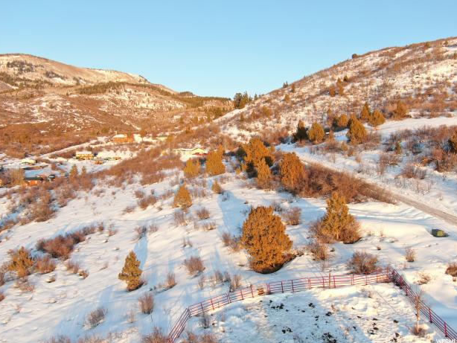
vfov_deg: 54.9
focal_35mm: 25
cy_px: 166
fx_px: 330
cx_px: 222
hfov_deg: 69.4
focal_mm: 4.39
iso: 100
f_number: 2.8
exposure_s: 1/120
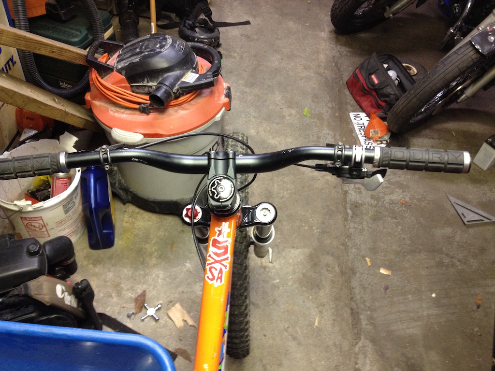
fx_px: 500
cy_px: 186
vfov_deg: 40.7
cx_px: 248
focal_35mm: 35
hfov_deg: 52.6
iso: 200
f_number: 2.4
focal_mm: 4.28
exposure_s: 1/20
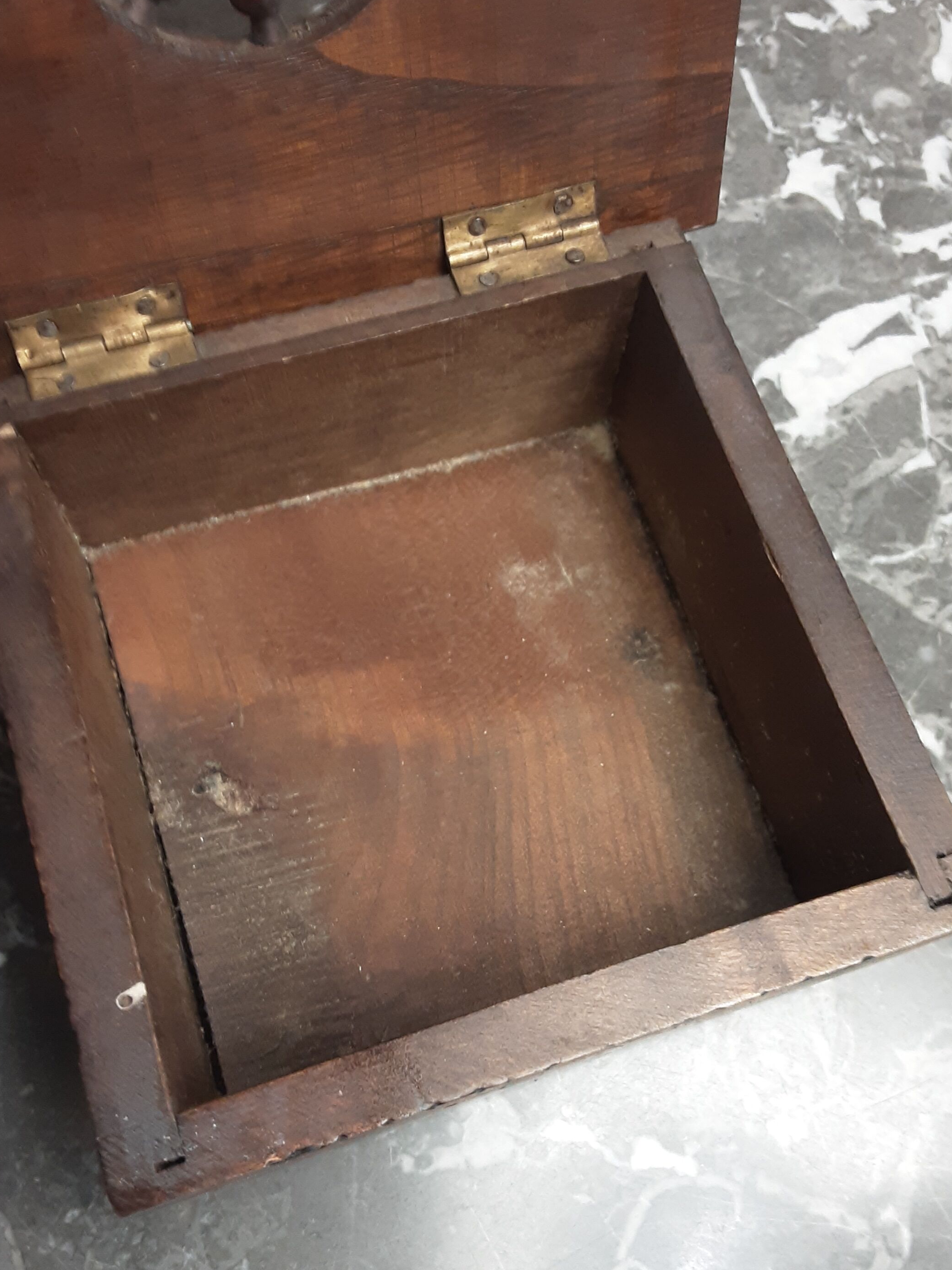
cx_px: 469
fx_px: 1210
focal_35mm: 33
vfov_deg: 55.2
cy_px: 722
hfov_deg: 42.9
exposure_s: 1/25
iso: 160
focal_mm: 2.9
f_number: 1.9
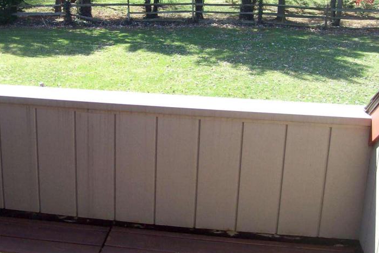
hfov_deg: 36.0
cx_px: 138
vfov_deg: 24.6
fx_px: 579
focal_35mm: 55
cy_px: 95
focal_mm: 6
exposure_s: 1/309
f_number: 2.7
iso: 80
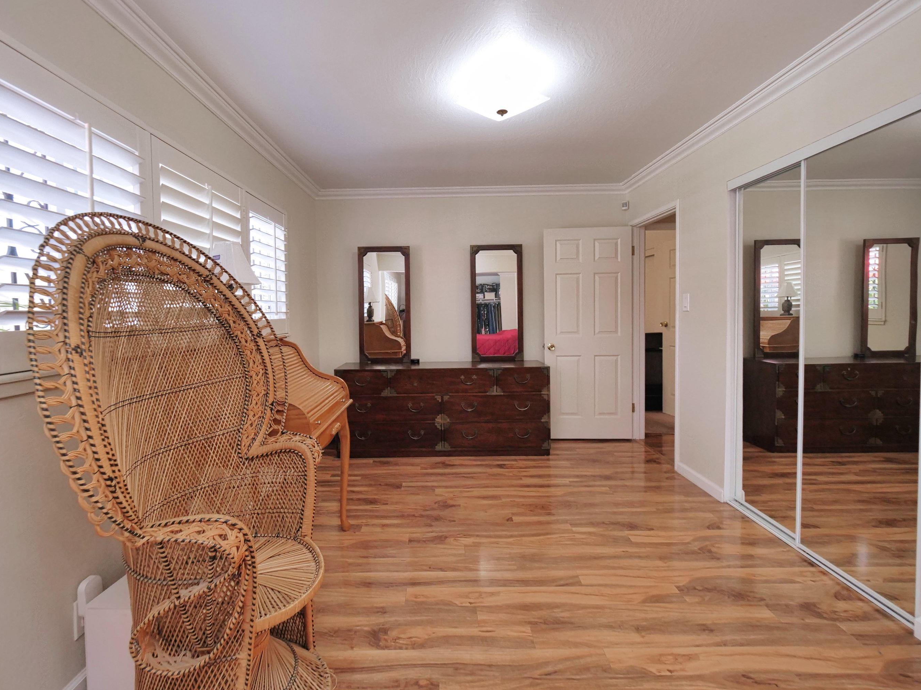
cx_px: 453
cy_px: 329
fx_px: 426
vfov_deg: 78.1
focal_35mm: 16
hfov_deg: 94.5
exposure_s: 1/160
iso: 800
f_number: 3.5
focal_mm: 7
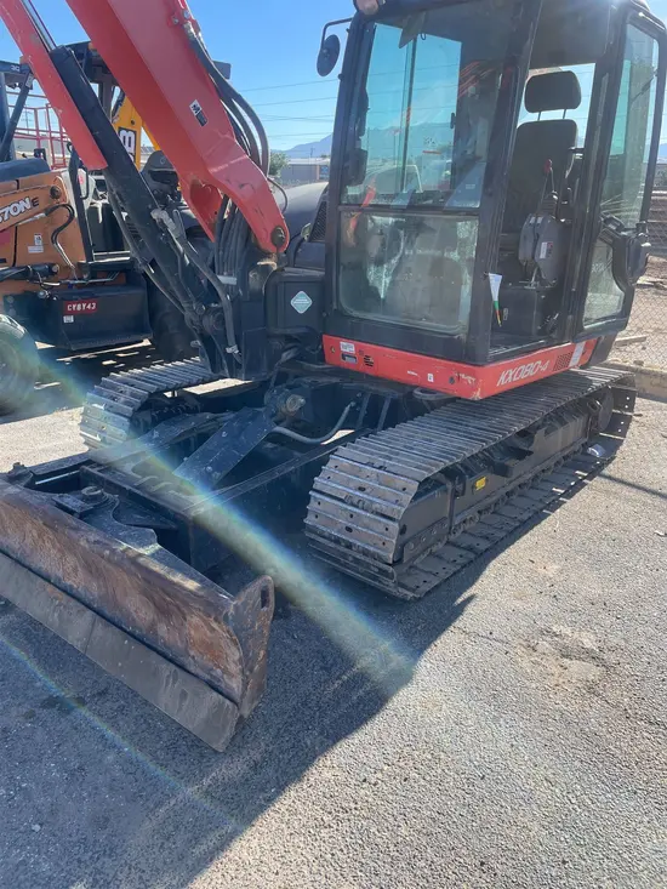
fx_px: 668
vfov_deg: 67.3
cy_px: 444
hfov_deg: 53.1
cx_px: 334
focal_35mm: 26
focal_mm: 4.2
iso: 32
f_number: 1.6
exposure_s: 1/940
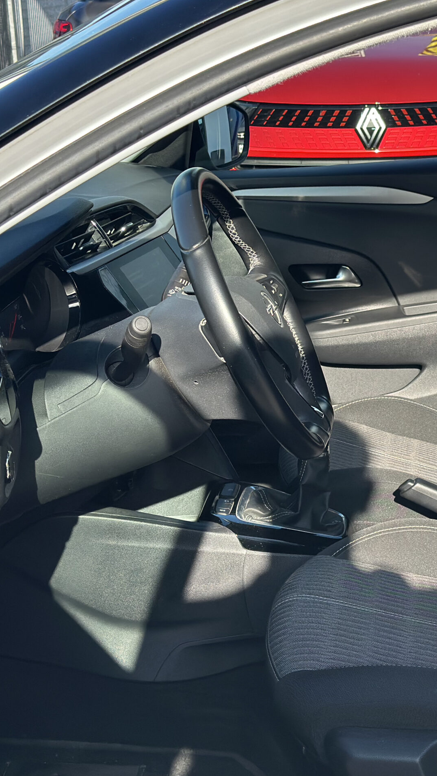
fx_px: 1441
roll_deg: -0.1
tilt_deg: -16.1
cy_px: 388
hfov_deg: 16.9
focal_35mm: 70
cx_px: 413
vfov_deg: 30.1
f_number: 1.78
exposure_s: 1/1453
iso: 80
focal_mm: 6.86
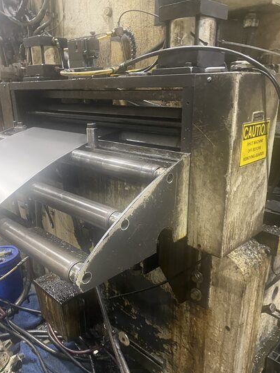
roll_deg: -0.4
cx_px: 130
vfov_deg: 61.5
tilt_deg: -20.3
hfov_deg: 48.2
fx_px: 313
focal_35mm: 29
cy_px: 207
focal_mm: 4.25
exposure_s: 1/30
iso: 640
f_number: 1.8
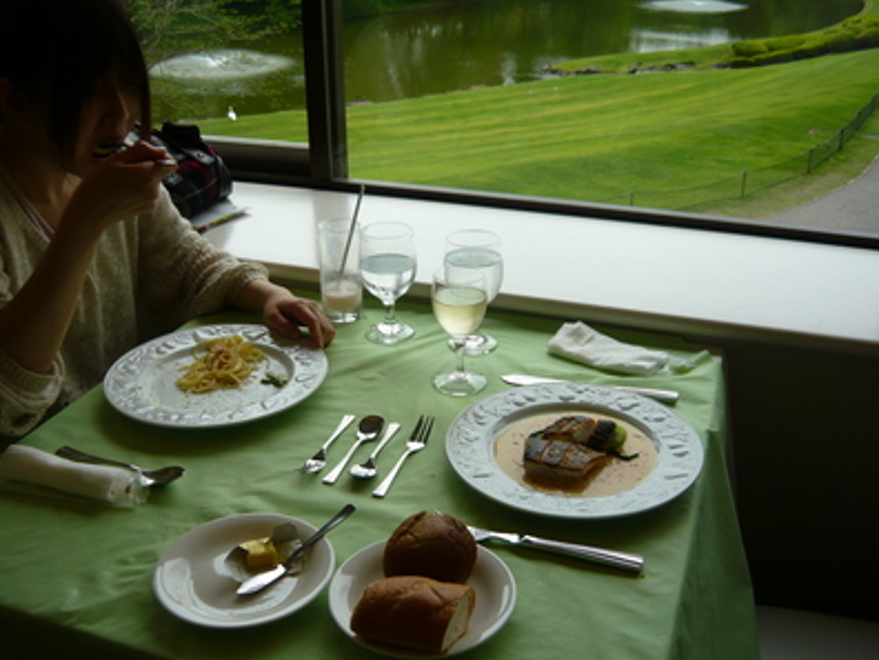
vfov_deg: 40.7
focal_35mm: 35
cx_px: 464
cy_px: 317
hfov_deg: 52.6
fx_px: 889
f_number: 2.8
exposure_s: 1/640
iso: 100
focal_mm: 5.5
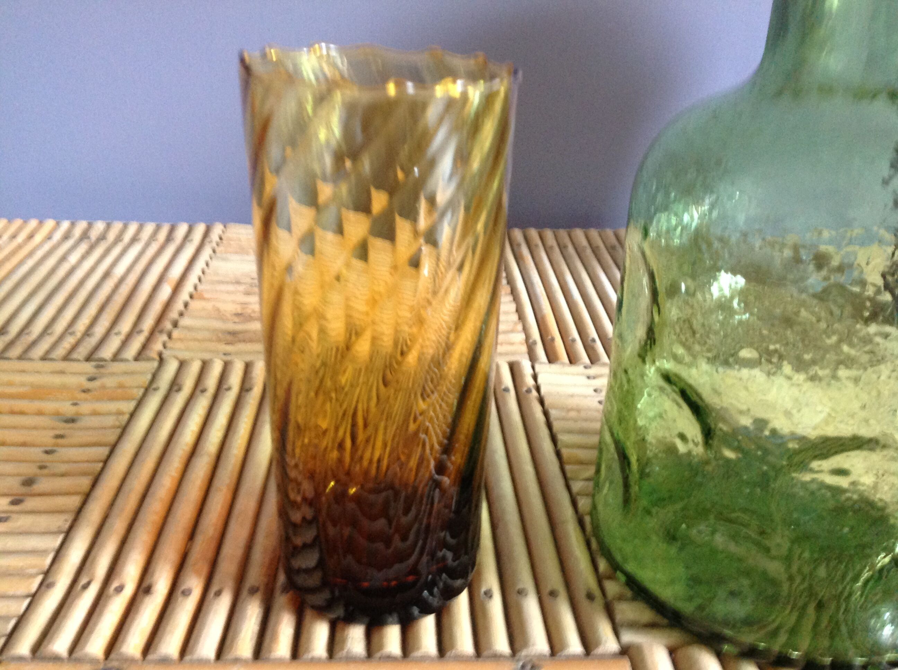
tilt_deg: -26.2
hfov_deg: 52.7
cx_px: 449
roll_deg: -1.5
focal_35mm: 35
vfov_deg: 40.6
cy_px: 335
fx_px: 907
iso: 320
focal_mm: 4.28
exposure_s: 1/15
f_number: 2.4
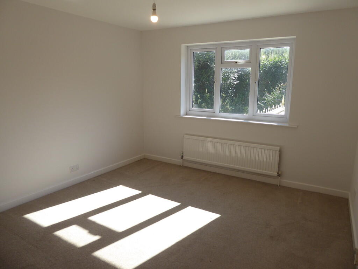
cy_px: 134
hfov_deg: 71.6
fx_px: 248
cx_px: 179
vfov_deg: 56.8
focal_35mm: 24
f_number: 3.3
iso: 80
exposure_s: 1/200
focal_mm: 4.3
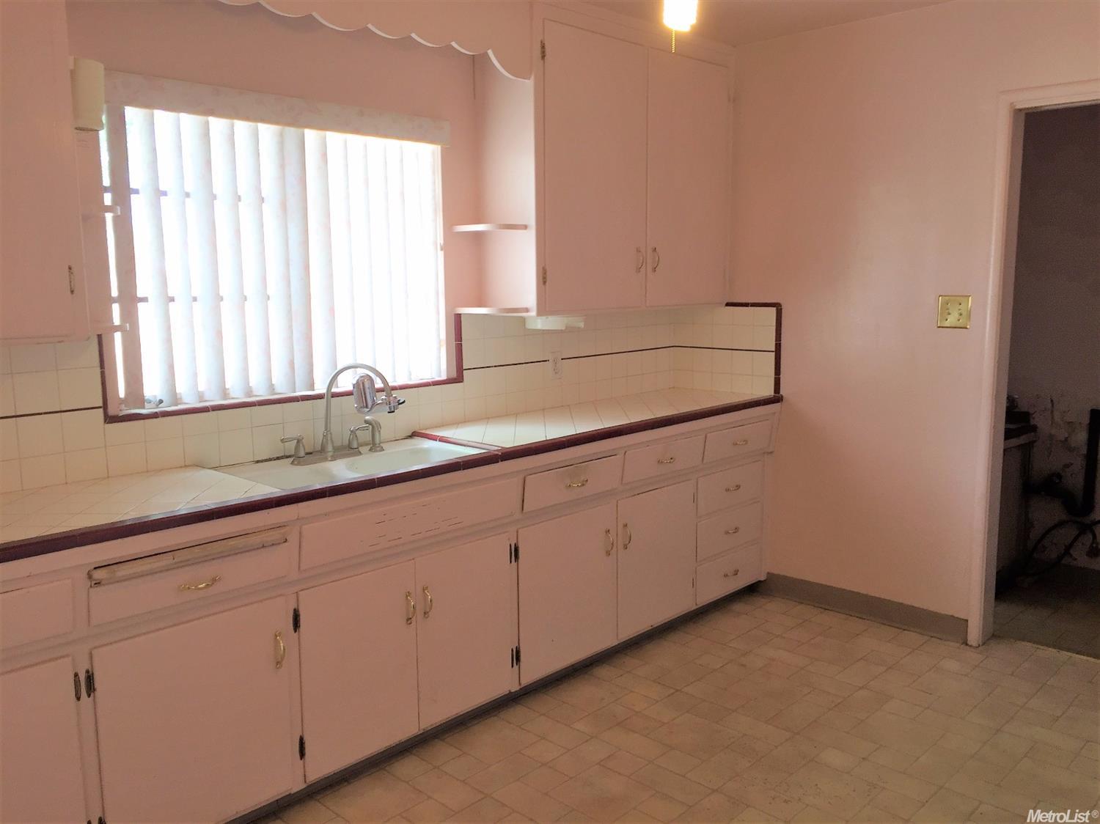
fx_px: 921
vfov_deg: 48.2
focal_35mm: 29
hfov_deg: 61.7
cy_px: 412
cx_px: 550
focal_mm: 4.15
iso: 40
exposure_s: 1/40
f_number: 2.2
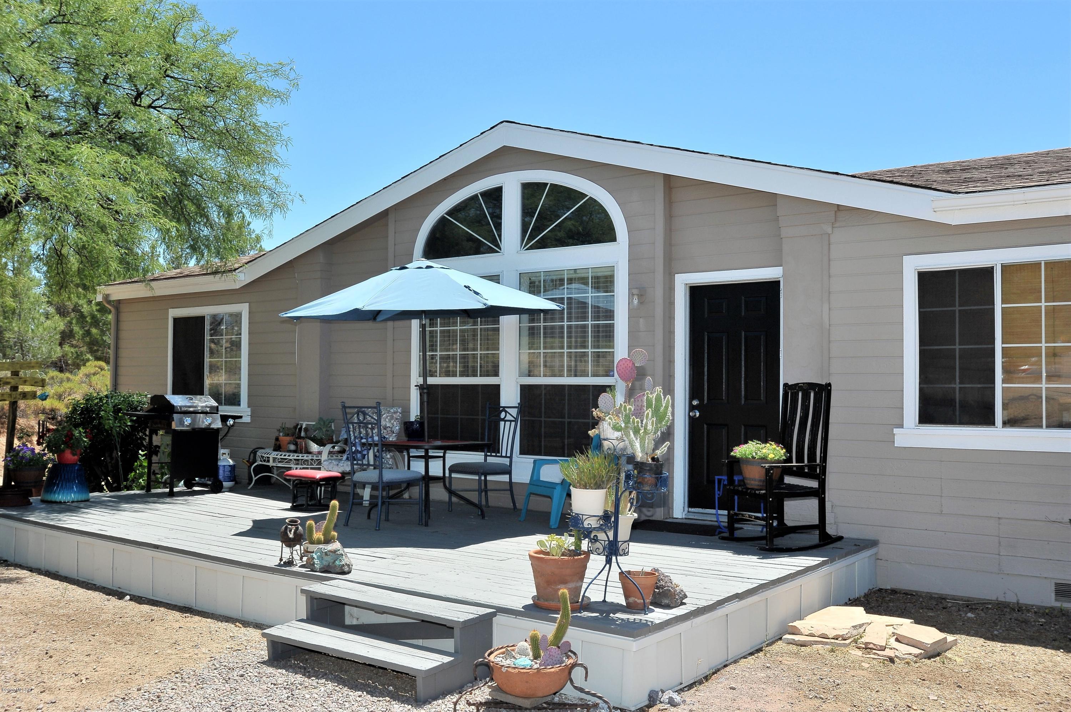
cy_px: 356
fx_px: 1041
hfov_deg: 54.5
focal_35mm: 35
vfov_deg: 37.8
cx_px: 536
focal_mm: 35
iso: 320
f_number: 11
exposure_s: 1/320
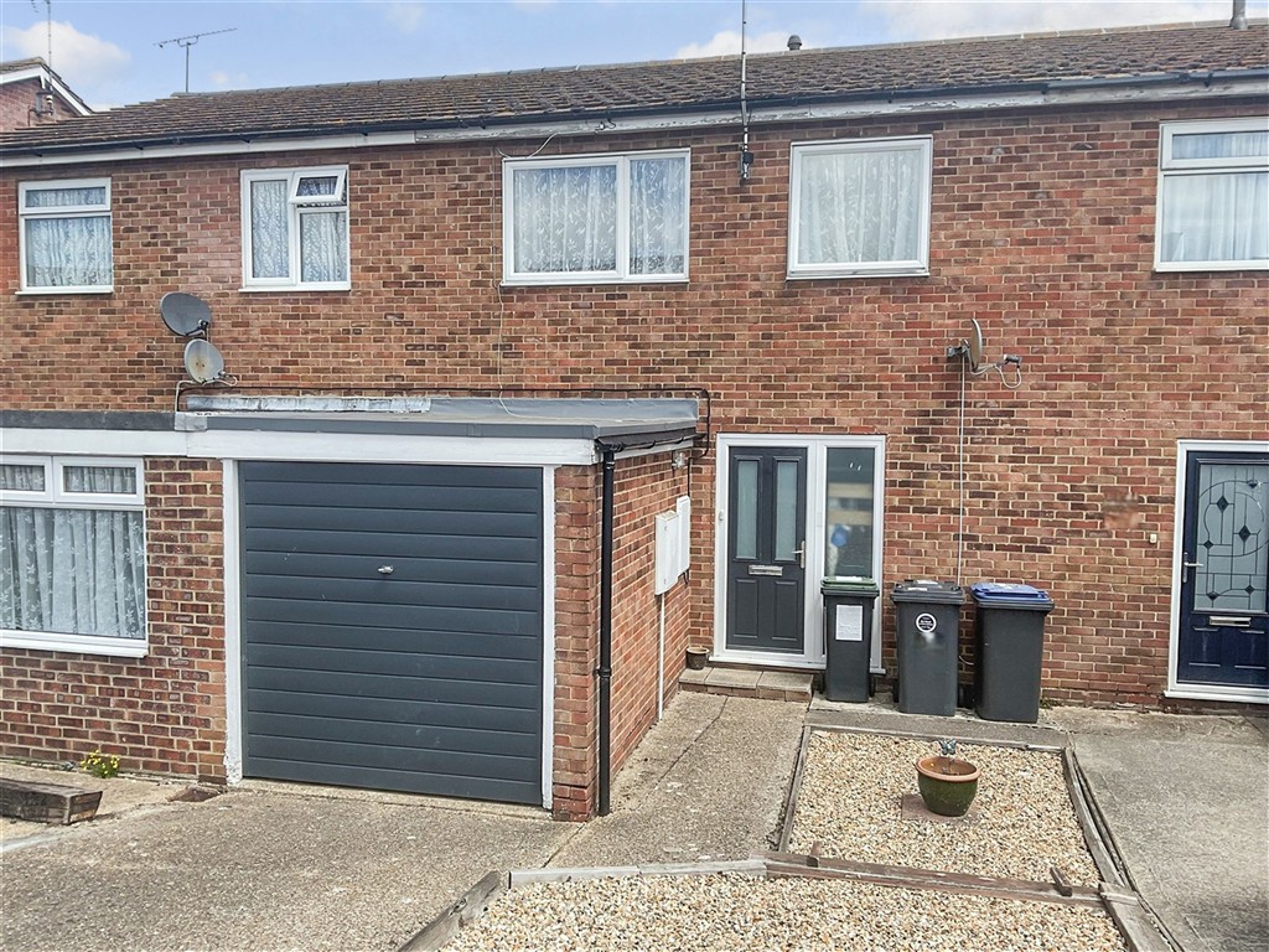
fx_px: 1063
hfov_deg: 61.7
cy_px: 476
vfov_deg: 48.2
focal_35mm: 29
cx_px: 634
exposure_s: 1/1250
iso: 16
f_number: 1.8
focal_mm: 3
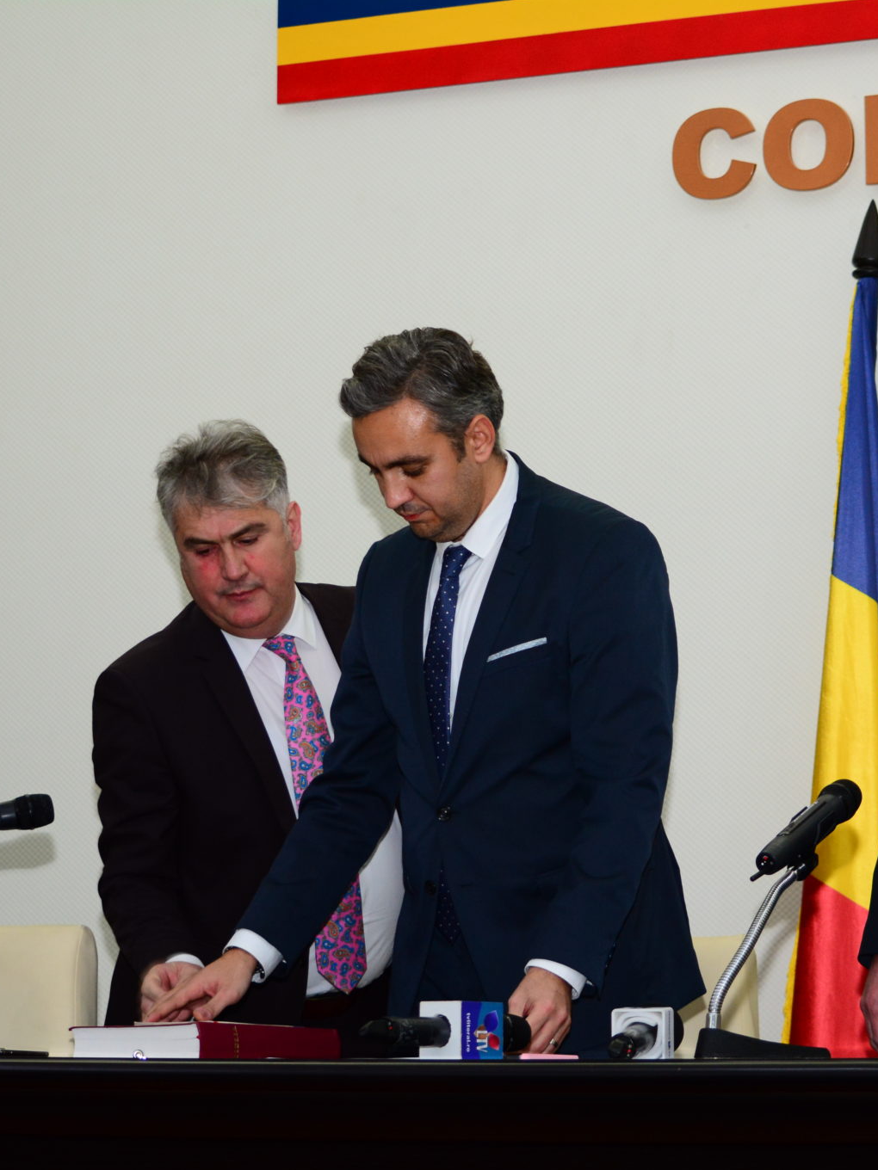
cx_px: 613
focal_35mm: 126
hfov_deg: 11.7
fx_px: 4261
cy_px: 585
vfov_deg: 15.6
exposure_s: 1/60
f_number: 4.5
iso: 800
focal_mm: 58
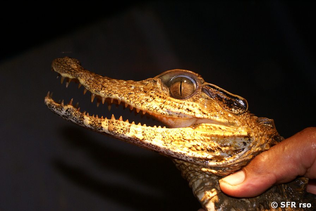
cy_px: 106
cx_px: 158
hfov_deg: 22.6
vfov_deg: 15.2
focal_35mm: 90
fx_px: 791
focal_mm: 60
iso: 400
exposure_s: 1/100
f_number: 5.6
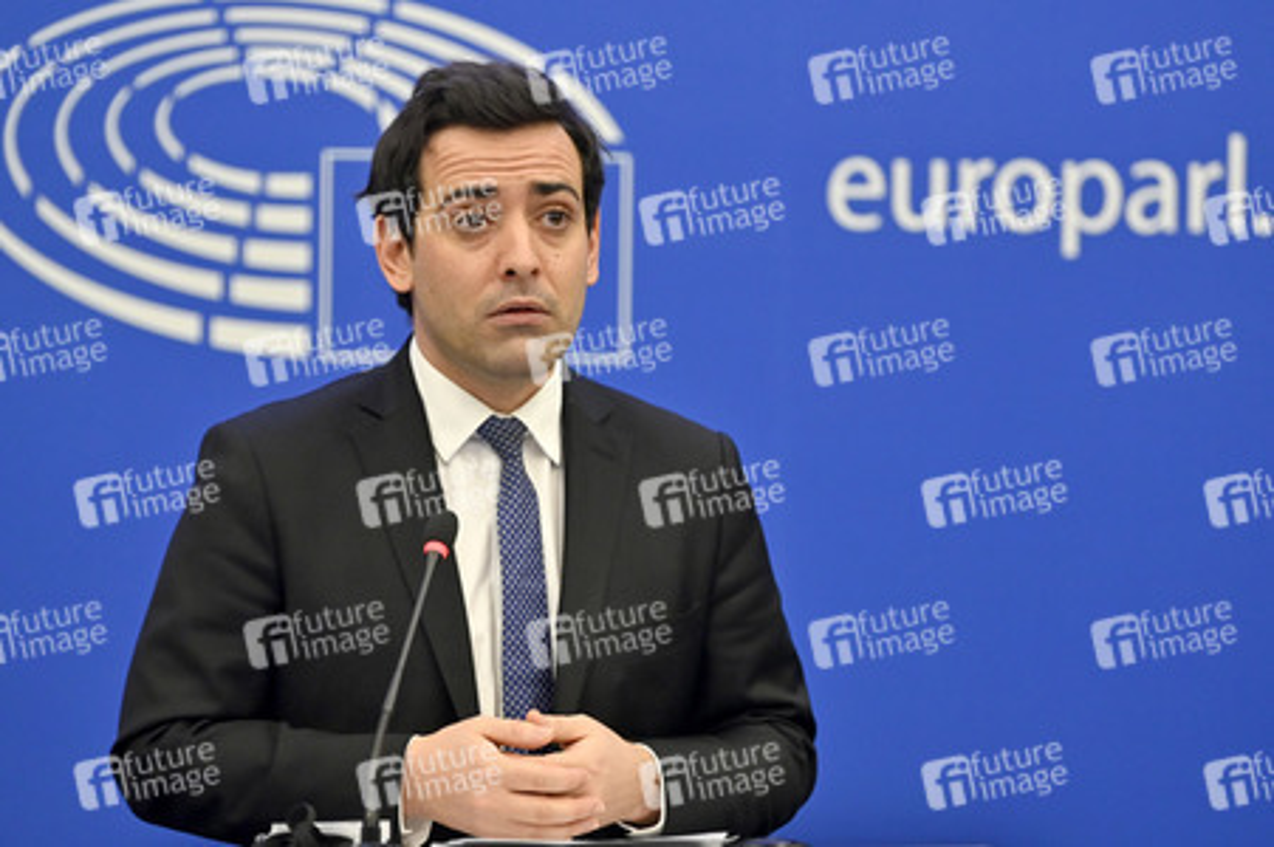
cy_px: 424
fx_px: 4774
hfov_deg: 15.2
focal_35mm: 135
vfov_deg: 10.1
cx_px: 637
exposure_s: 1/400
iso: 1600
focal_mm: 135
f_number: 2.8
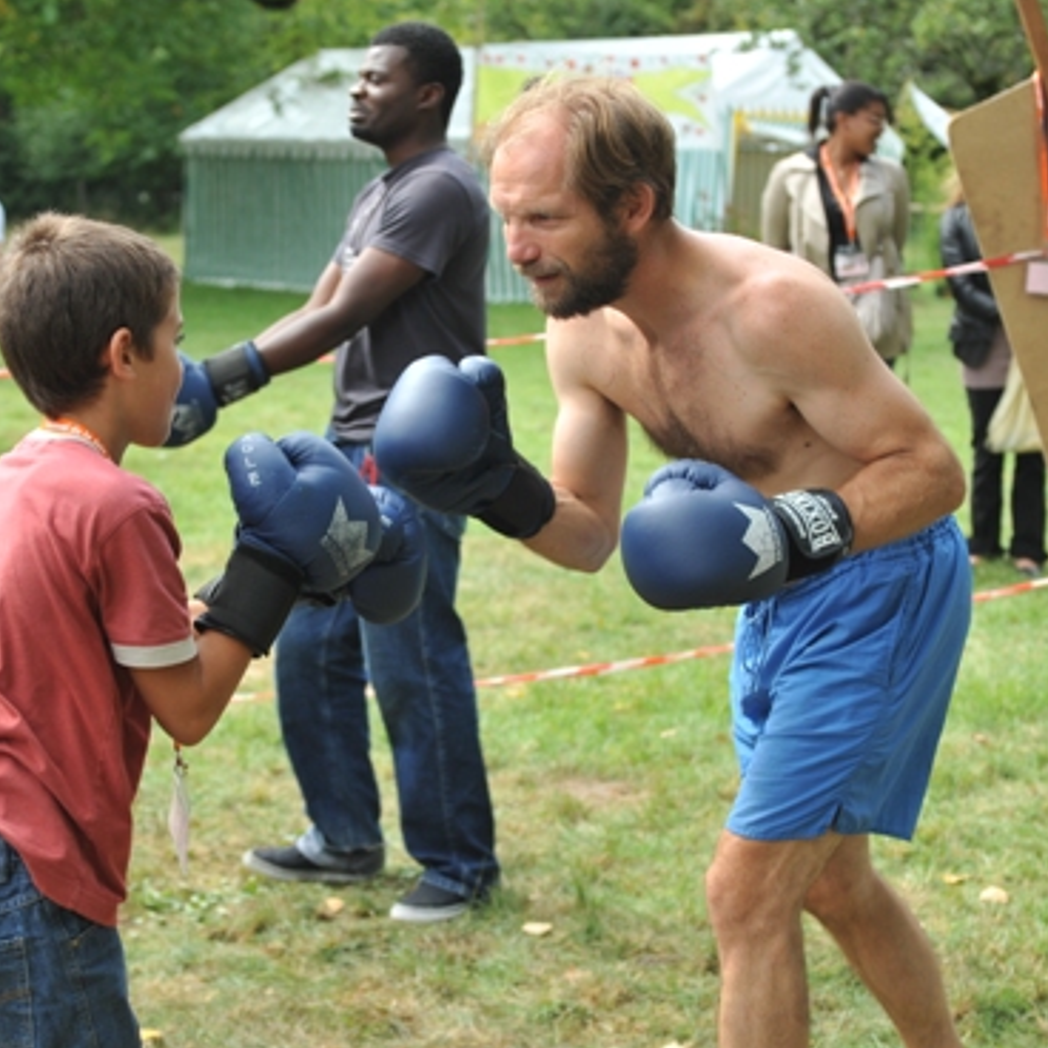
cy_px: 490
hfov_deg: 24.3
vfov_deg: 24.3
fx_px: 2432
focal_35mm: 71
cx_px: 404
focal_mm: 48
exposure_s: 1/500
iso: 250
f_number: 5
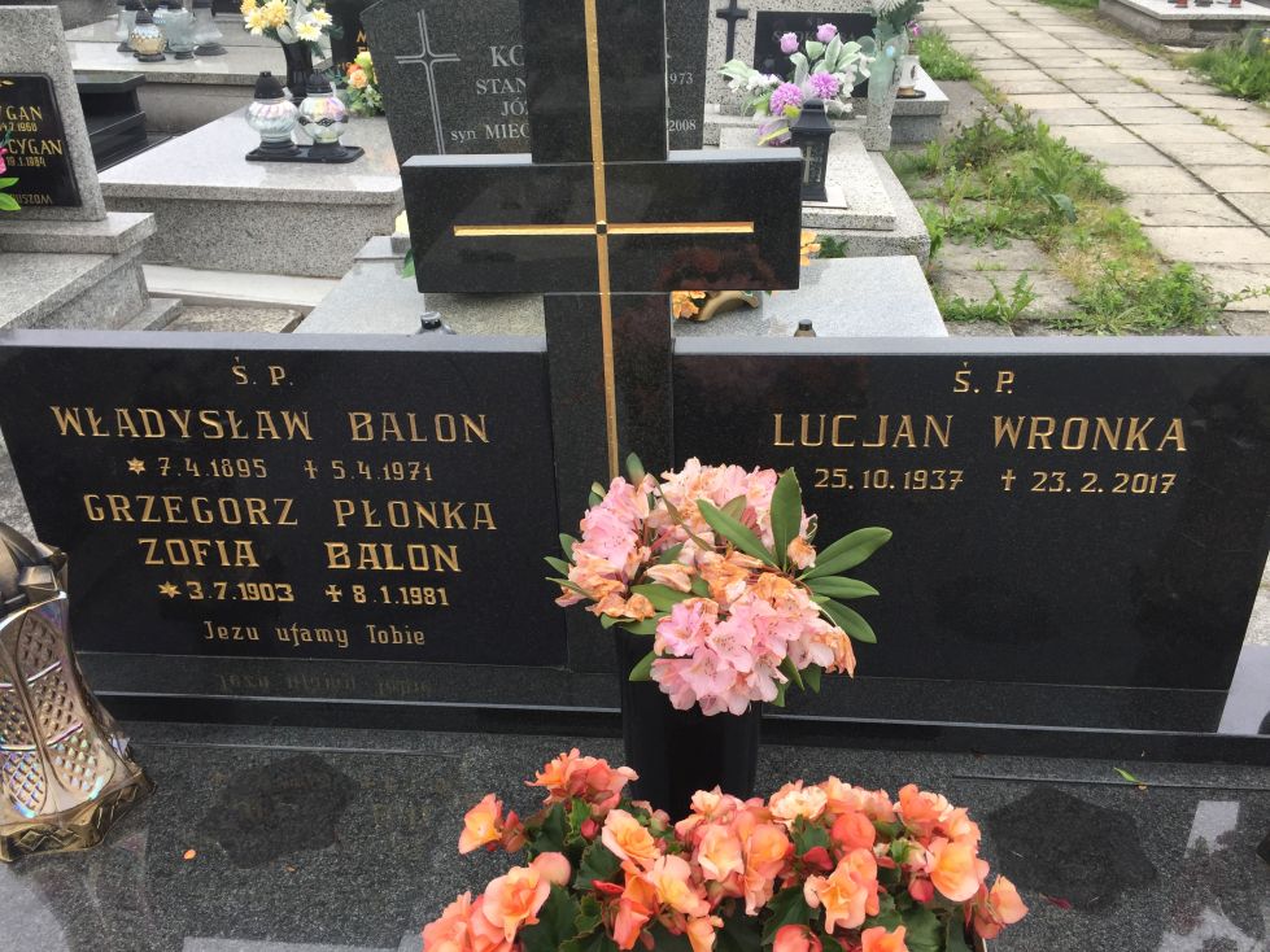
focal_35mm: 29
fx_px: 1064
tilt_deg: -27.3
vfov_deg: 48.2
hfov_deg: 61.7
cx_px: 635
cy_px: 476
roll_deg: -0.7
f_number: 2.2
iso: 32
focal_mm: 4.15
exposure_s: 1/638
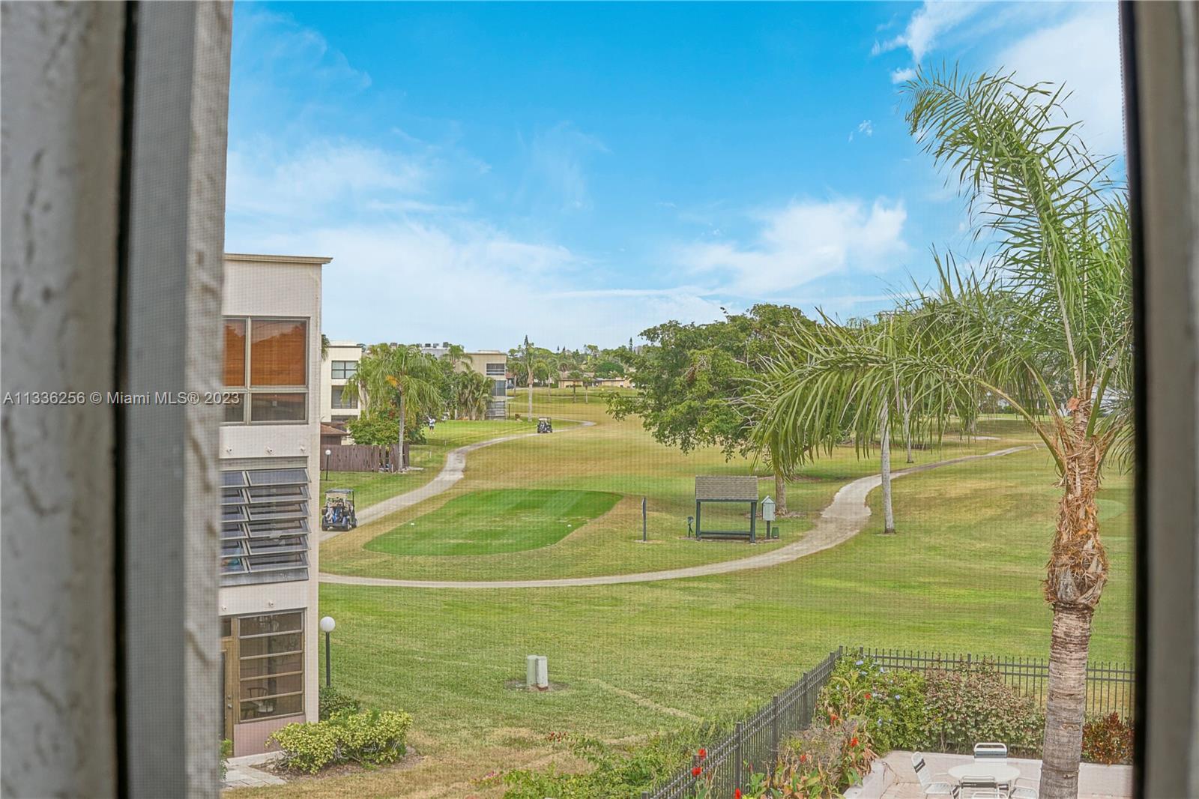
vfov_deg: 29.9
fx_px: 1498
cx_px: 600
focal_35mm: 45
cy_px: 400
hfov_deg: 43.6
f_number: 6.3
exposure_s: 1/320
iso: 250
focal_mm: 30
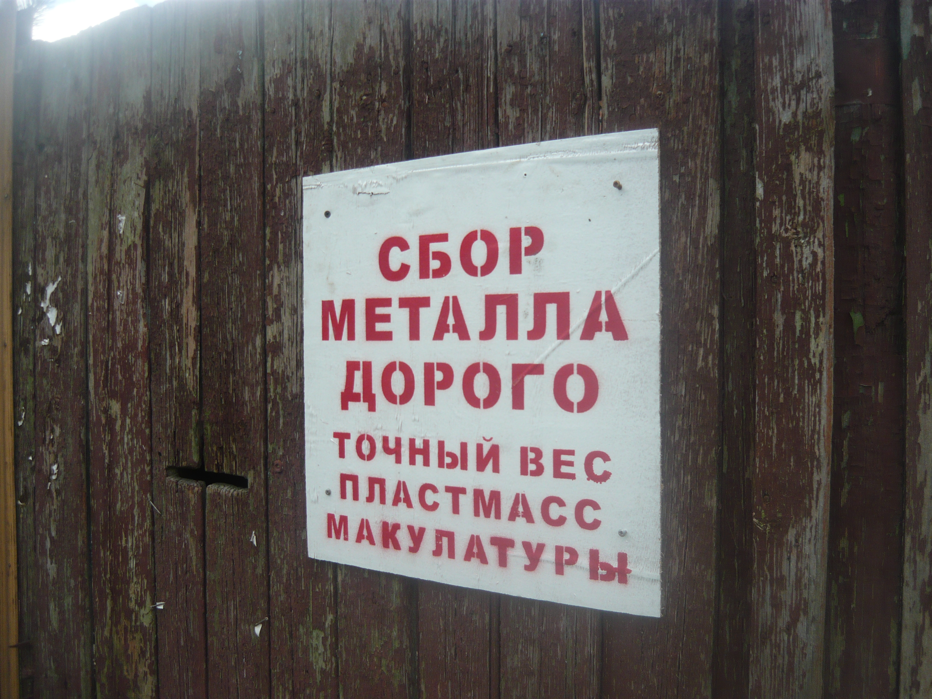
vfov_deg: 42.9
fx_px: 888
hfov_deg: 55.4
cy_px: 350
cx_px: 466
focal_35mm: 33
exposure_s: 1/400
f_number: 2.8
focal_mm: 5.5
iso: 100
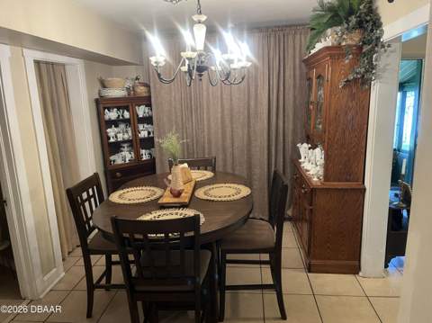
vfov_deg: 53.0
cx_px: 216
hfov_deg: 67.4
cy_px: 162
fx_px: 324
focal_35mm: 26
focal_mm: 5.1
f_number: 1.6
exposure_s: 1/60
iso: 250
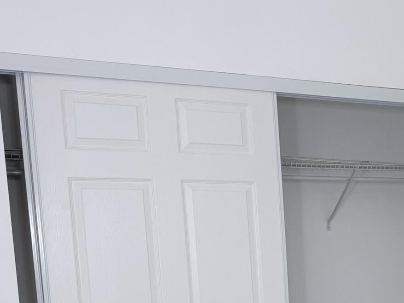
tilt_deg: -6.2
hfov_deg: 31.8
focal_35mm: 56
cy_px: 320
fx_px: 653
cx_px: 401
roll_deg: +2.1
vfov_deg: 24.6
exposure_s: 1/120
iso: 100
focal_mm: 6.76
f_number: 1.78
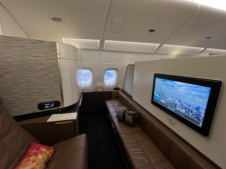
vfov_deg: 89.9
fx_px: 85
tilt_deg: -11.8
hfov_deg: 106.2
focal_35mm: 13
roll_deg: -0.7
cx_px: 113
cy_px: 84
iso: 250
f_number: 1.8
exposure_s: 1/52
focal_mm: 1.57
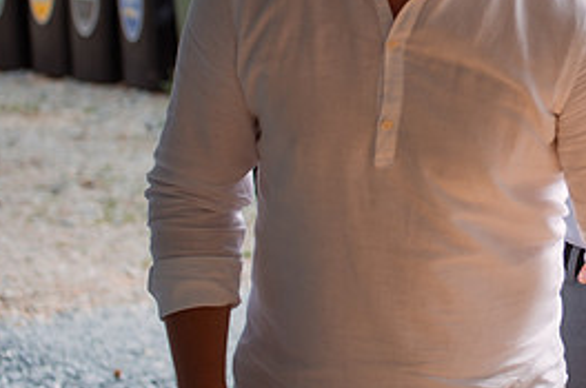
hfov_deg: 11.7
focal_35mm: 174
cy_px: -11
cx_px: 641
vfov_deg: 7.8
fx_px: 2827
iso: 200
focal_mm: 70
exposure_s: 1/400
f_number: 4
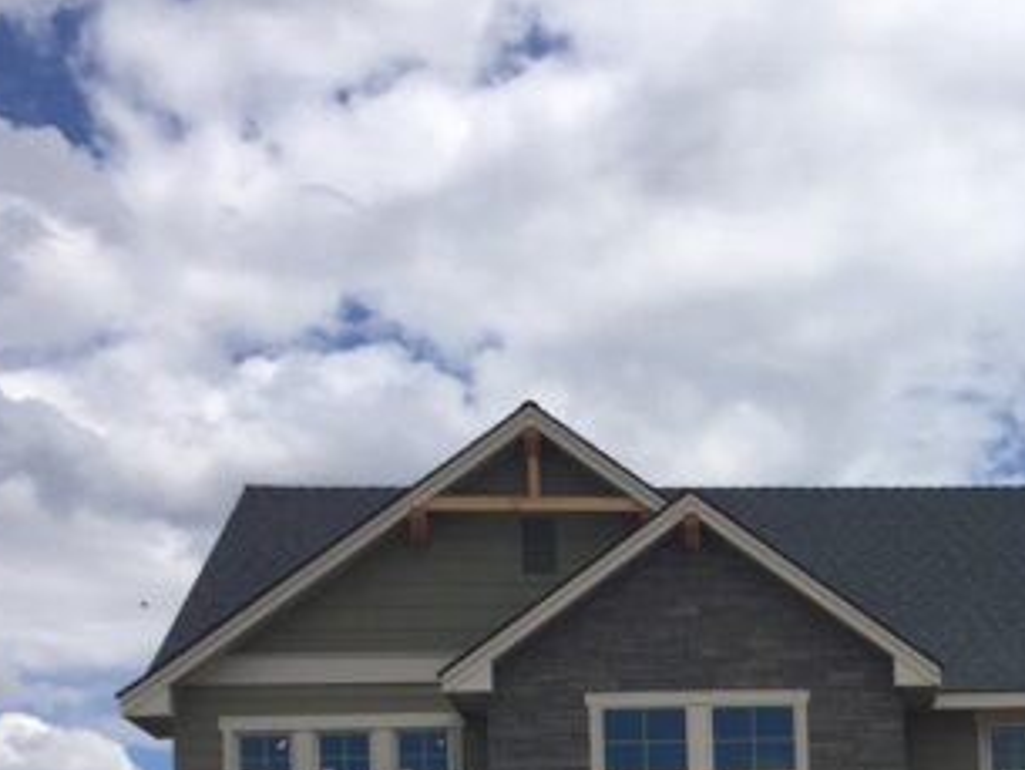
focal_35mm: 73
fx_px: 2162
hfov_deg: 24.8
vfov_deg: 18.9
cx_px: 1133
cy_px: 955
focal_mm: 4.15
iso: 32
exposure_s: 1/3597
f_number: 2.2
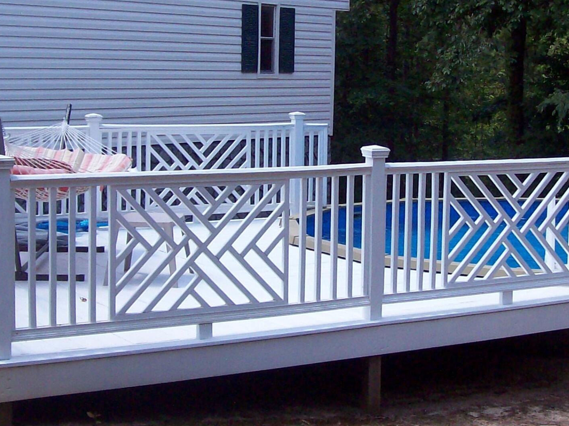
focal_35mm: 76
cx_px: 346
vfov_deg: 19.3
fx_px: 1249
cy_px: 120
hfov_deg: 25.6
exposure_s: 1/641
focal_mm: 6
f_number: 2.7
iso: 80
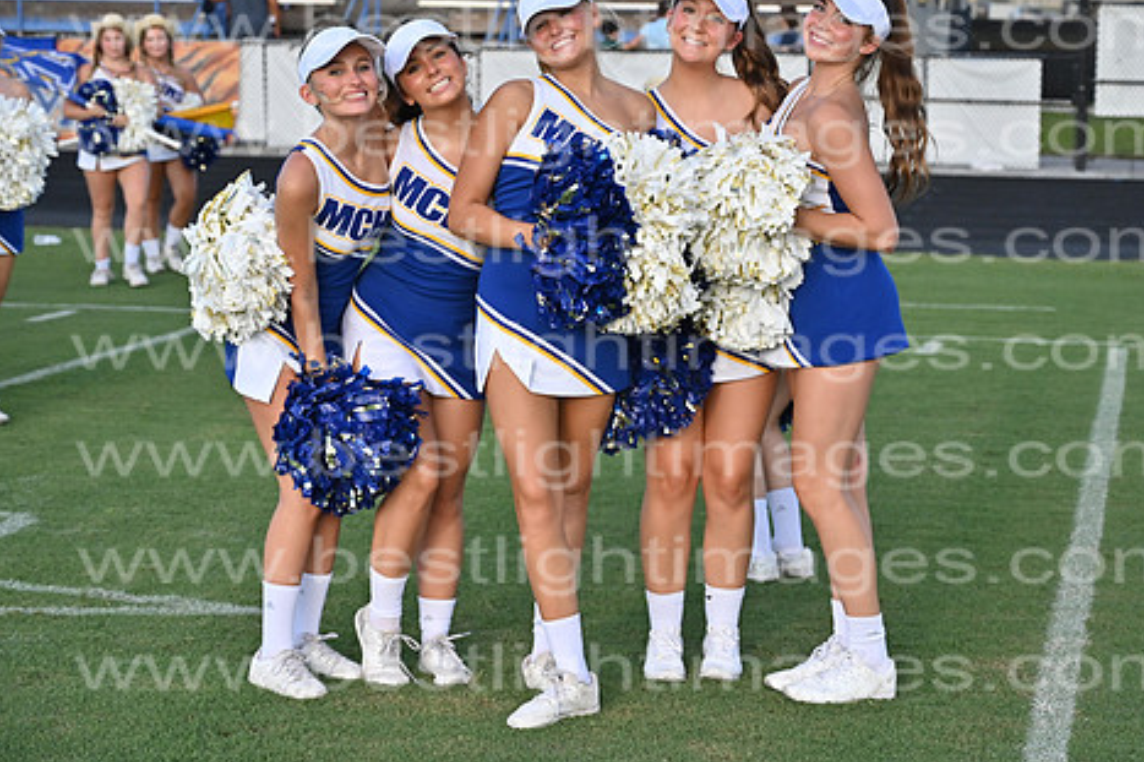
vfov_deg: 15.7
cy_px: 299
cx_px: 630
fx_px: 2764
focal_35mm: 87
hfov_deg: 23.4
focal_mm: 70
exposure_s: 1/8000
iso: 1250
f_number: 4
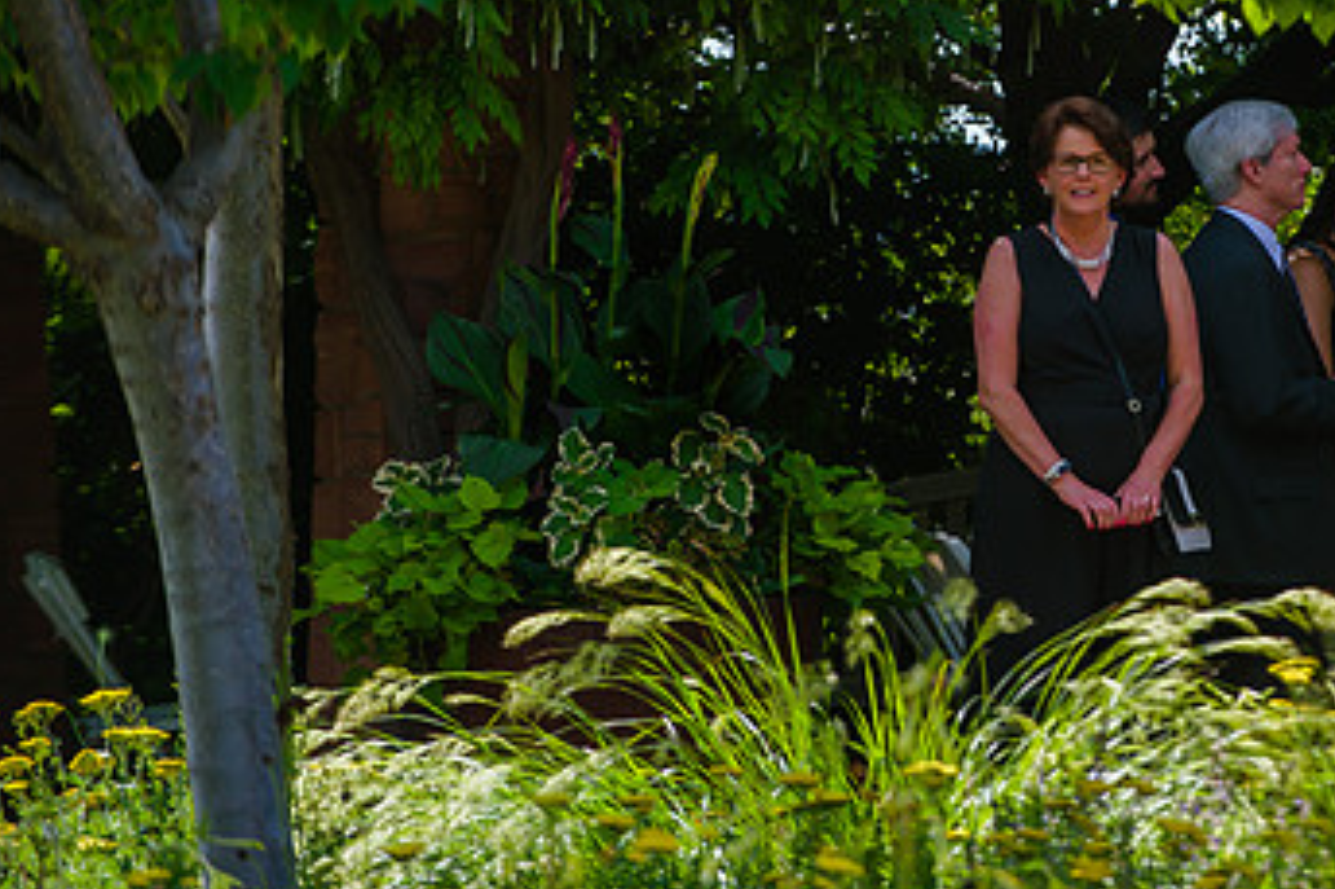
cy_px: 233
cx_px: 1102
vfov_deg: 4.1
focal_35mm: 337
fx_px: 12491
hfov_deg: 6.1
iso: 200
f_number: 5.6
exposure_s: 1/400
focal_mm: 200
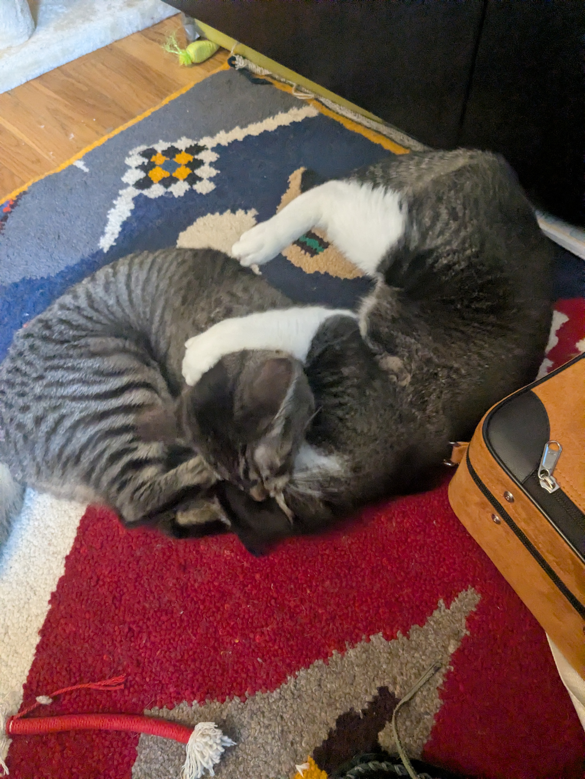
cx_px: 292
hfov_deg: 51.4
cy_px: 390
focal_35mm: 27
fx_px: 608
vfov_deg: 65.3
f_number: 1.73
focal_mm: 4.38
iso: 1752
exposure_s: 1/120
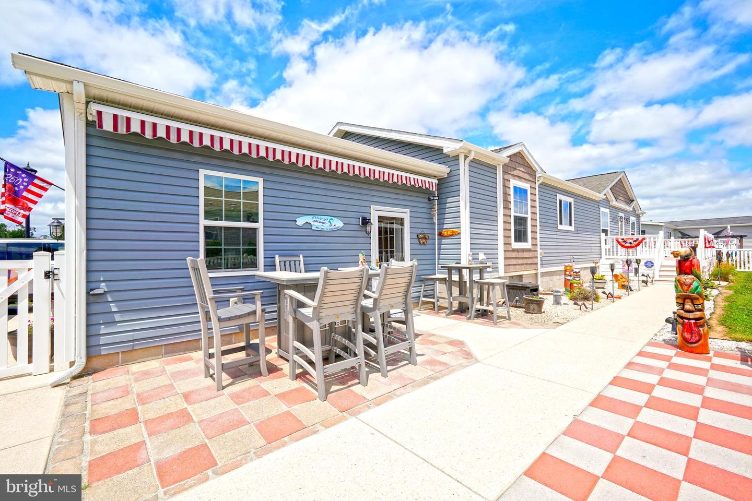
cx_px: 376
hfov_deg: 100.4
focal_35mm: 15
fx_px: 313
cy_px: 250
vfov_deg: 77.3
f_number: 8
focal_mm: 10
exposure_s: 1/320
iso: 100
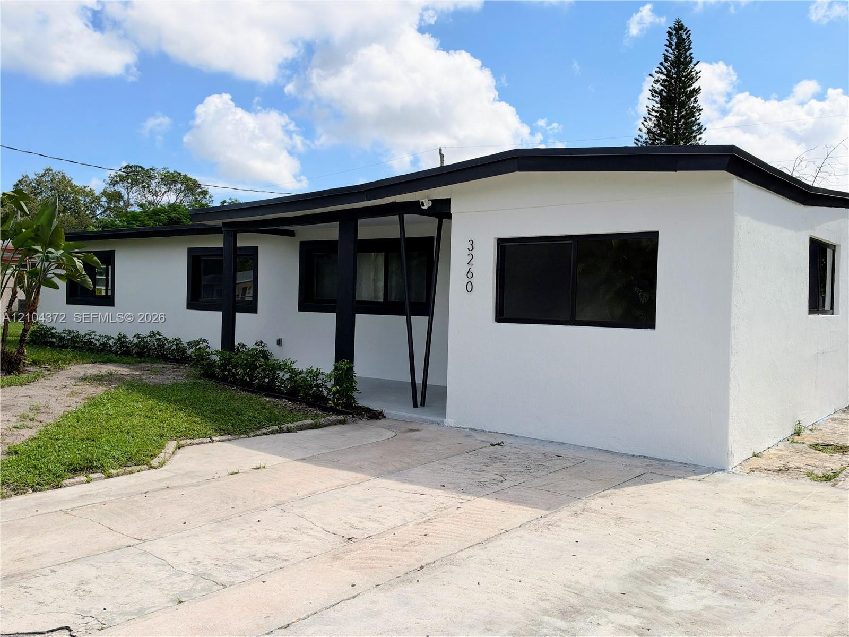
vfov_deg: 45.4
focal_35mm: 31
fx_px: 760
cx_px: 424
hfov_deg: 58.4
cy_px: 318
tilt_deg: +0.1
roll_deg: -1.6
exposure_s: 1/6024
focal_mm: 6.93
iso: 64
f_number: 1.8
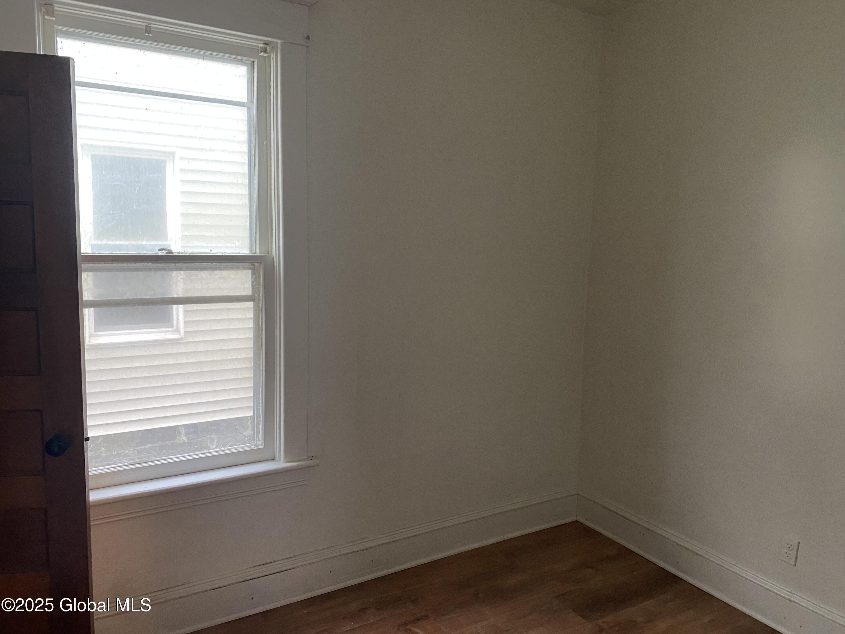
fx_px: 635
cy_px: 317
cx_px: 422
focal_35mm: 26
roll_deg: -0.5
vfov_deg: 53.1
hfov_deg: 67.3
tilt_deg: -8.8
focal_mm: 4.25
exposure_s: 1/60
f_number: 1.8
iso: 250
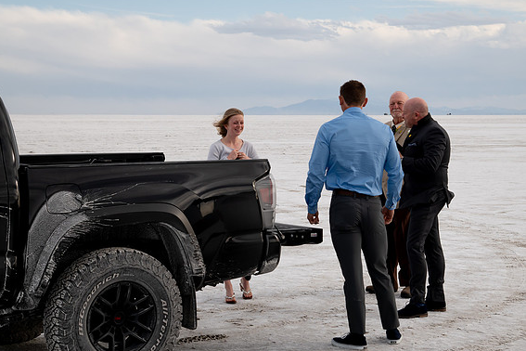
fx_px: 1227
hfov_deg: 24.2
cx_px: 278
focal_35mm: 84
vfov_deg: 16.2
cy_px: 136
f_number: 8
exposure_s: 1/640
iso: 200
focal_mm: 65
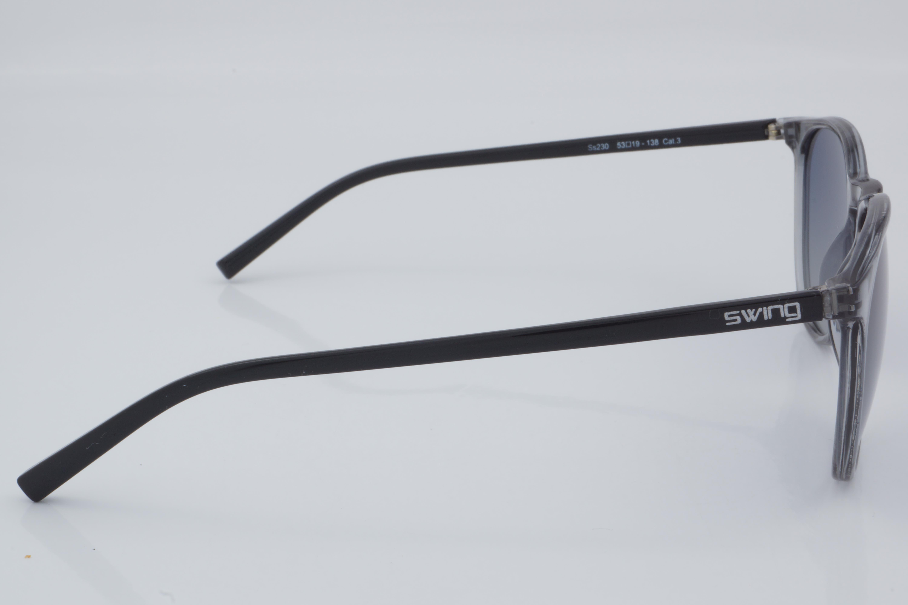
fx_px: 1892
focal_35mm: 75
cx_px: 454
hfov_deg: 27.0
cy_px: 302
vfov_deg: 18.2
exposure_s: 1/4
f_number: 32
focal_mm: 50
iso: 100
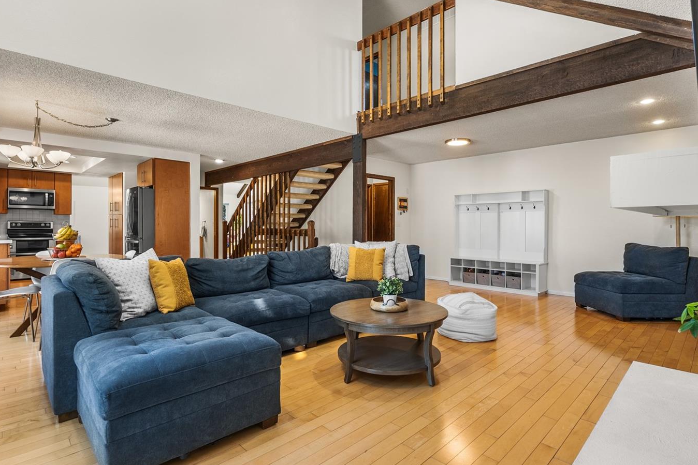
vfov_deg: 64.6
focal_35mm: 19
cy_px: 225
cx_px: 342
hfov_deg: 86.9
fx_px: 368
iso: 200
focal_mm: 16
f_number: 8
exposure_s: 1/2
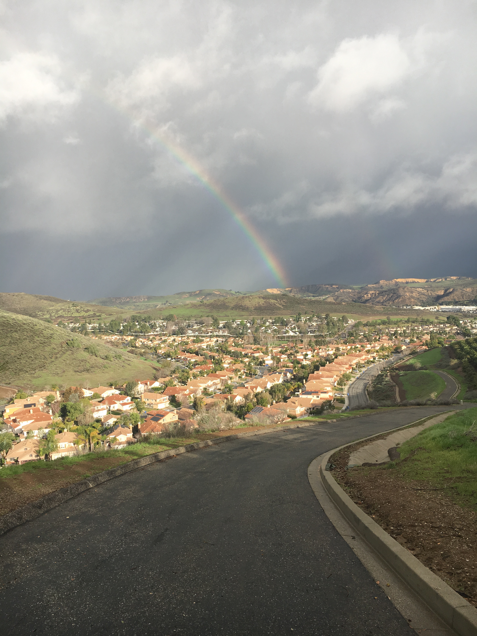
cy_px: 318
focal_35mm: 29
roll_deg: +2.7
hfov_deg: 48.2
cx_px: 238
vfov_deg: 61.7
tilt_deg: -2.7
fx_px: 533
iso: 25
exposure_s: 1/999
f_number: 2.2
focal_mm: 4.15
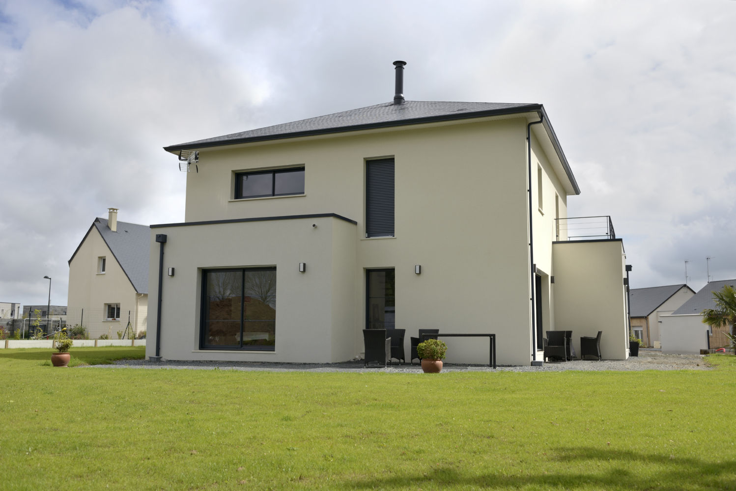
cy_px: 246
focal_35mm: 34
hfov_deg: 55.8
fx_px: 695
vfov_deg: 38.9
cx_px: 368
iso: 100
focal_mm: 34
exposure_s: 1/1000
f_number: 5
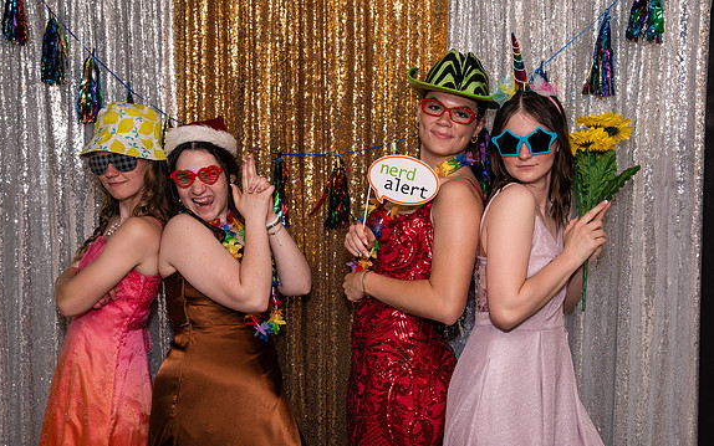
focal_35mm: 52
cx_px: 355
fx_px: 1012
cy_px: 238
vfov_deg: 24.9
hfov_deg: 38.9
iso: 400
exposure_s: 1/250
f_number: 5
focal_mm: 50
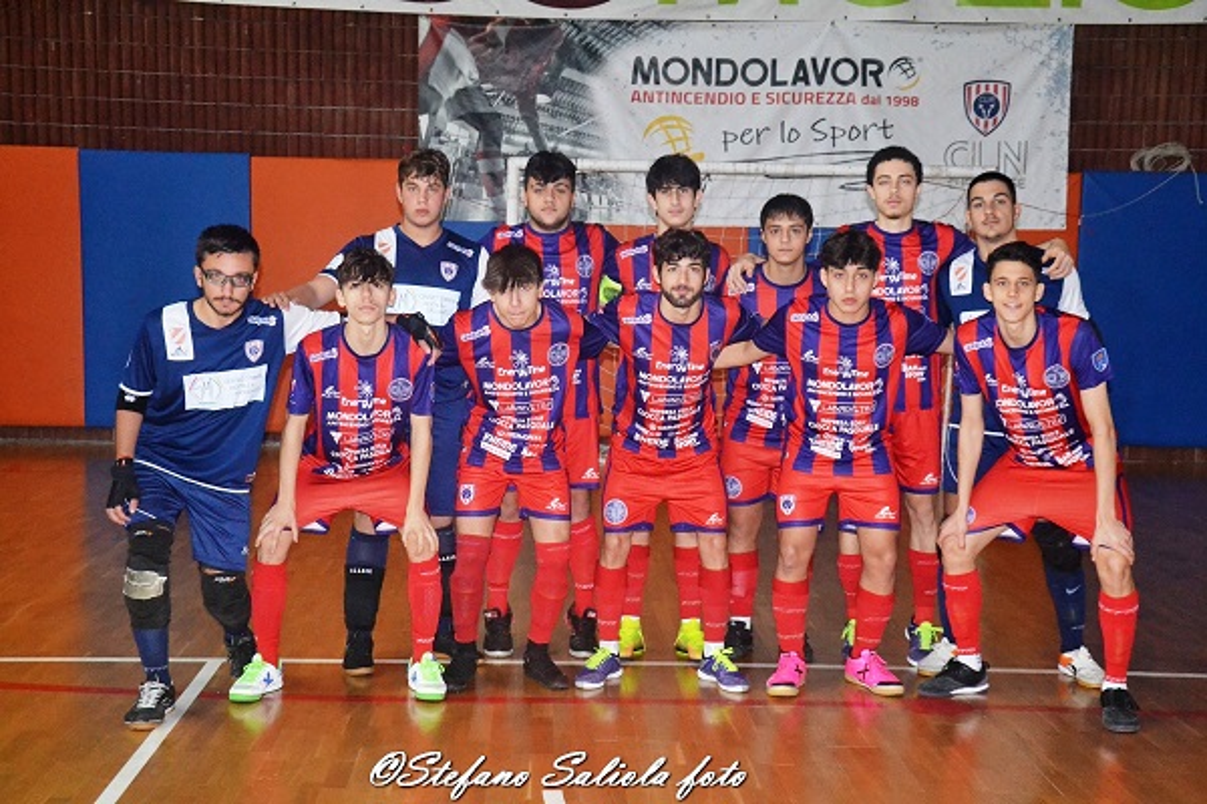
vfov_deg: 23.8
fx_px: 1911
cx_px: 604
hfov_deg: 35.1
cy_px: 402
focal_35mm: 57
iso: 3200
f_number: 4.5
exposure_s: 1/60
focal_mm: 38
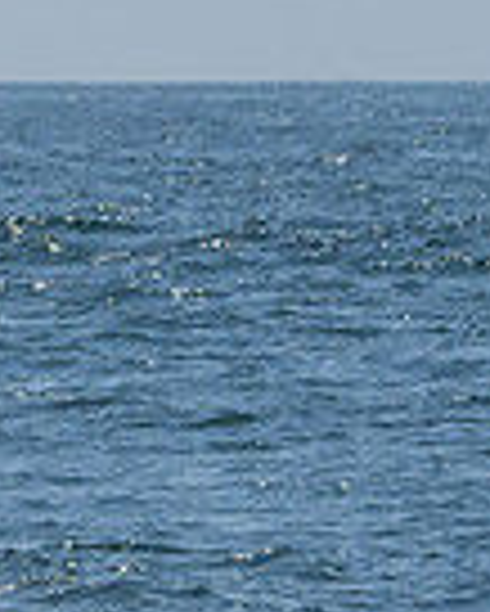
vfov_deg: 1.5
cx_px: -1195
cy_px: -543
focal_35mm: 1310
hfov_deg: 1.2
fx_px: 23721
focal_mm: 165
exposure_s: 1/2000
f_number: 6.3
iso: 250
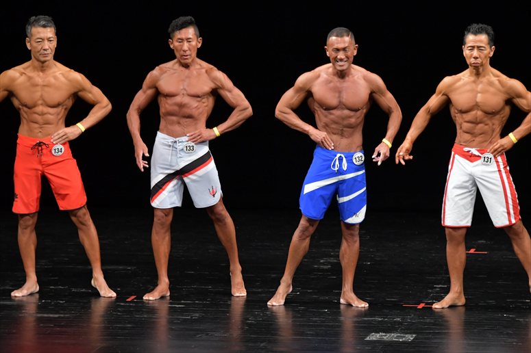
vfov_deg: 5.1
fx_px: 3981
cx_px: 266
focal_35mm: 270
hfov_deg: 7.6
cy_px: 176
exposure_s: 1/400
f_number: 5.6
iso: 3200
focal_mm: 180
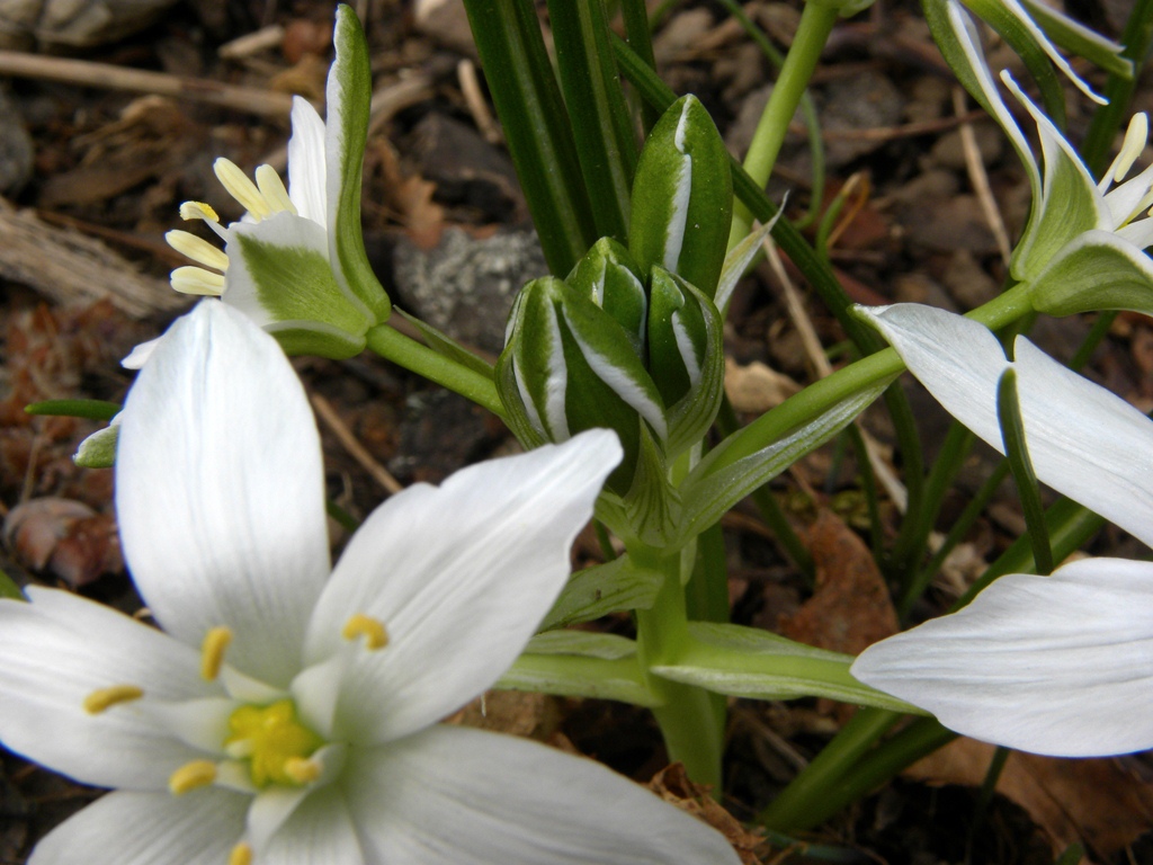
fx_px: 1732
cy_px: 432
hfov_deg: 36.8
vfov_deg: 28.0
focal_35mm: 52
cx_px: 576
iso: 64
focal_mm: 9.2
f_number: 8
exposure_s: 1/73.7
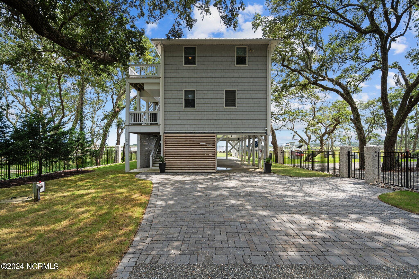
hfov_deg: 96.7
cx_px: 210
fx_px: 186
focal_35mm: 16
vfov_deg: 73.7
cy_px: 140
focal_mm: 16
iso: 320
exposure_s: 1/1250
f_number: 4
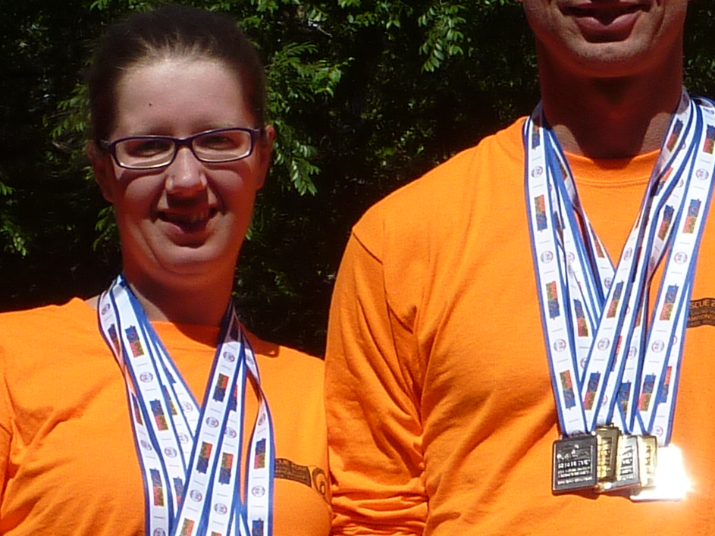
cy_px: 295
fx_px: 4172
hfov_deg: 9.6
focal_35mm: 202
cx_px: 920
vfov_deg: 7.4
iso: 80
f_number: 5.6
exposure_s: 1/800
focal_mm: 8.5
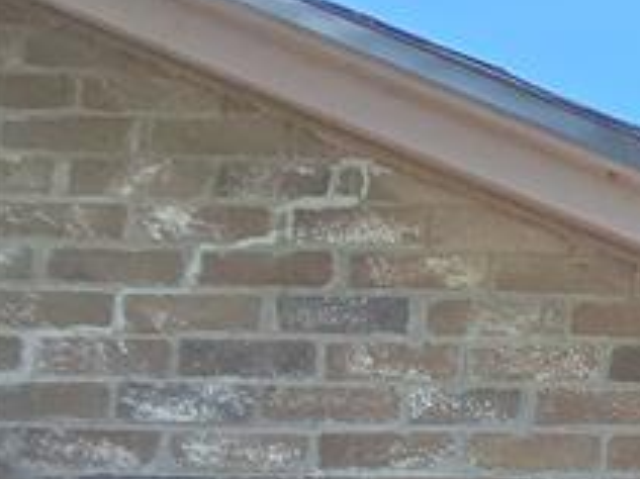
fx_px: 1164
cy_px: 952
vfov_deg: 17.2
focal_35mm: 63
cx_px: 1535
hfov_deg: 15.3
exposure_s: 1/403
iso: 25
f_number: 2.2
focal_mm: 1.7
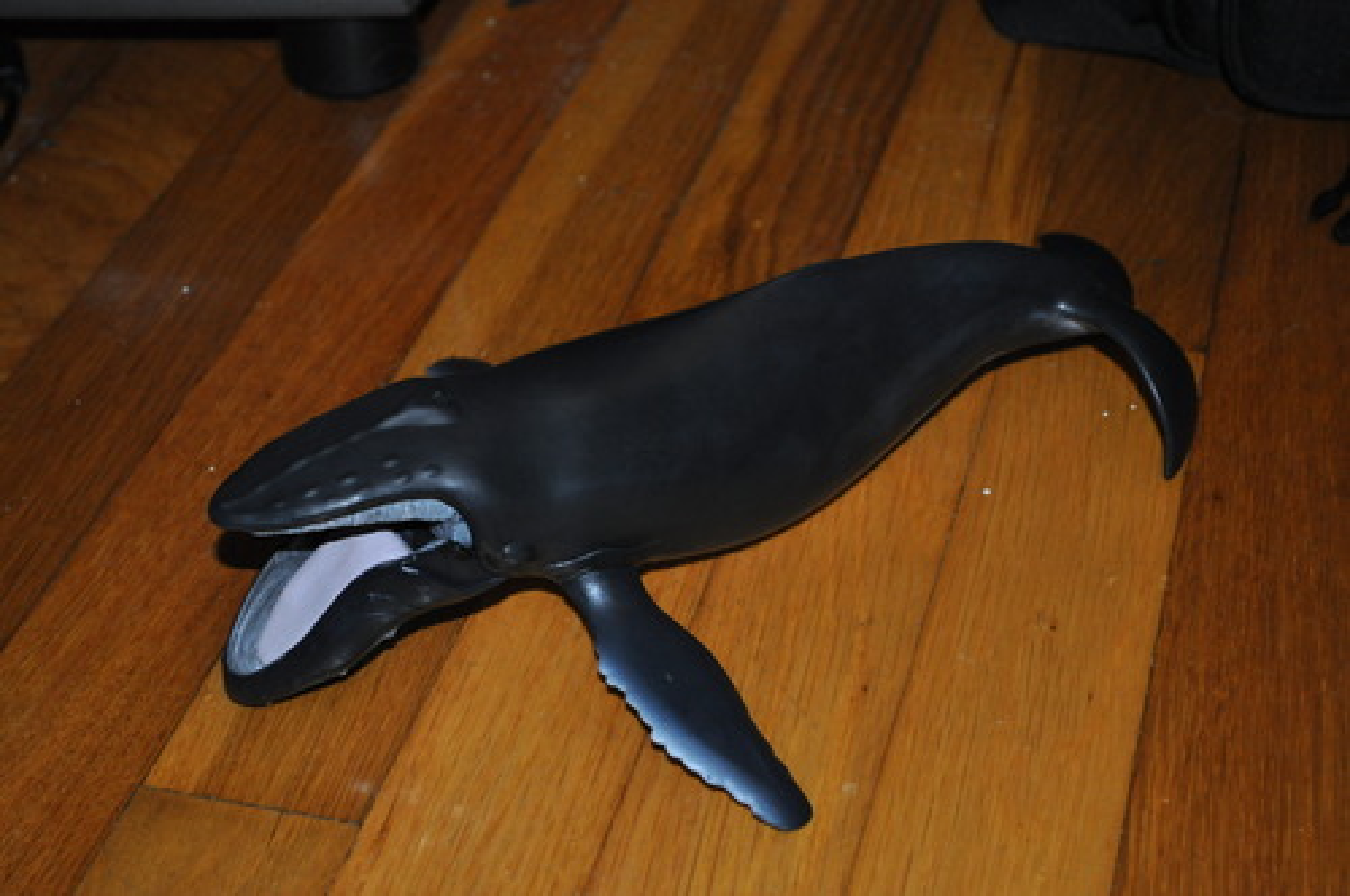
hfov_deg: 31.9
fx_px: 2359
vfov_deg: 21.5
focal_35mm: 63
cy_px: 448
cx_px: 675
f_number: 5.3
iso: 800
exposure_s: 1/60
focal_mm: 42
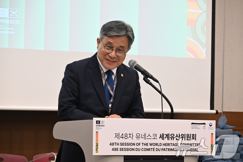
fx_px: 1114
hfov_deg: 12.5
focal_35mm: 165
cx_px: 122
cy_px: 81
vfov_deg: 8.3
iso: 8000
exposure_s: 1/200
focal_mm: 165
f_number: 7.6
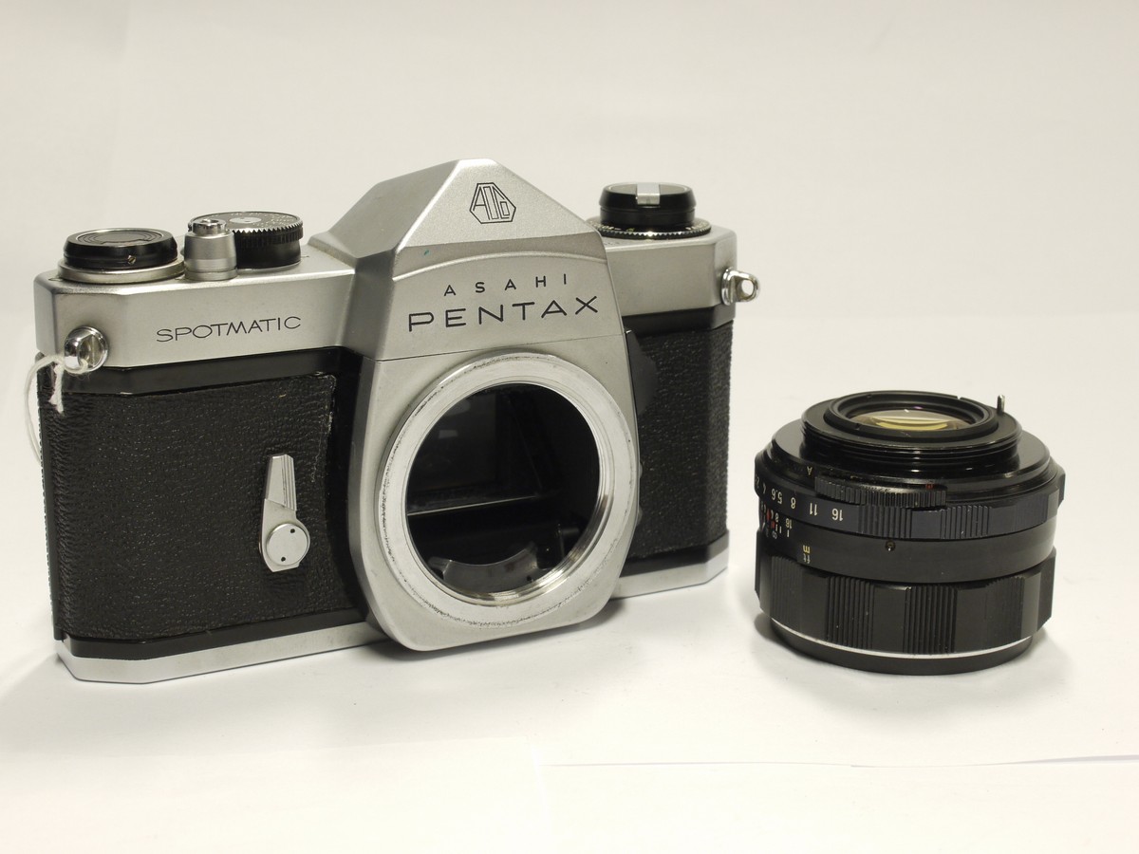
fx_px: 1974
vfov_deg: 24.4
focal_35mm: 60
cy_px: 427
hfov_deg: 32.2
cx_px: 570
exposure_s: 1/10
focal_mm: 30
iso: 400
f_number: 9
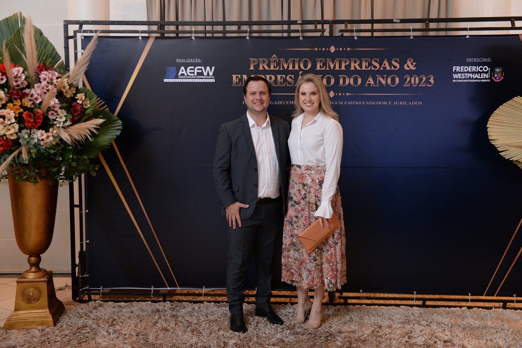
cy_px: 174
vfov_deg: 36.9
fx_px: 522
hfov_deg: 53.1
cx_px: 261
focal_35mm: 36
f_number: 5.6
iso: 3200
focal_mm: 36
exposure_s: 1/125
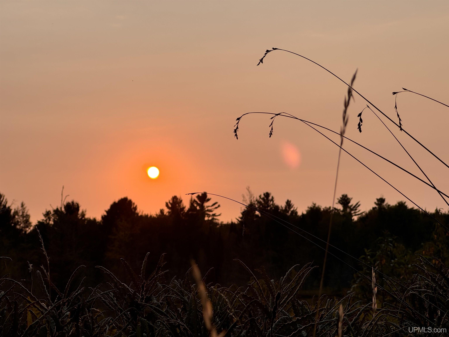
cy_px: 168
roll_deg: +2.4
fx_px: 999
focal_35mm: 77
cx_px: 224
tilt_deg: +6.6
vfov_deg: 19.1
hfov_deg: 25.3
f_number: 2.8
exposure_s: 1/506
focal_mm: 9
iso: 25
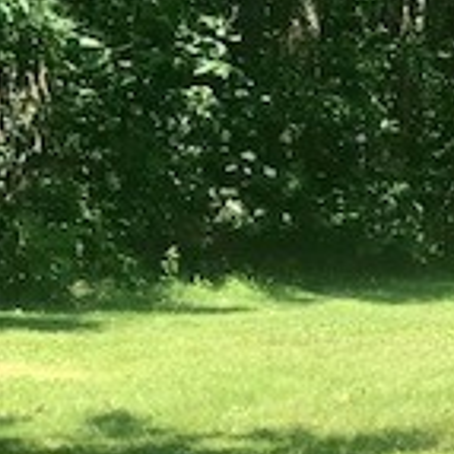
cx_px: 860
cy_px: 140
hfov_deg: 7.5
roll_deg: -0.1
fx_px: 3353
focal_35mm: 226
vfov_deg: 7.7
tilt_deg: -1.0
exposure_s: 1/261
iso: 20
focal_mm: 6.6
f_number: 2.8
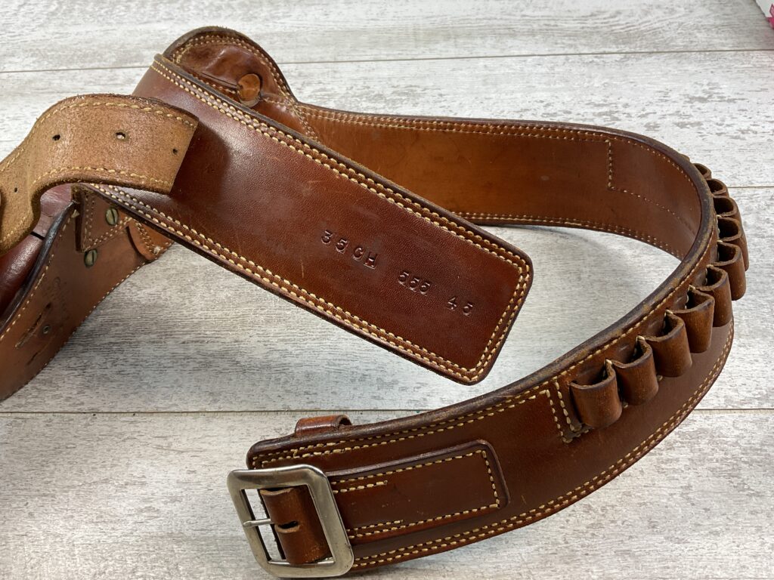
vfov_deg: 48.2
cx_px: 387
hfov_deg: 61.7
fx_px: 648
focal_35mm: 29
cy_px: 290
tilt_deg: -50.4
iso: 25
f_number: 1.8
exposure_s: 1/120
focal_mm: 3
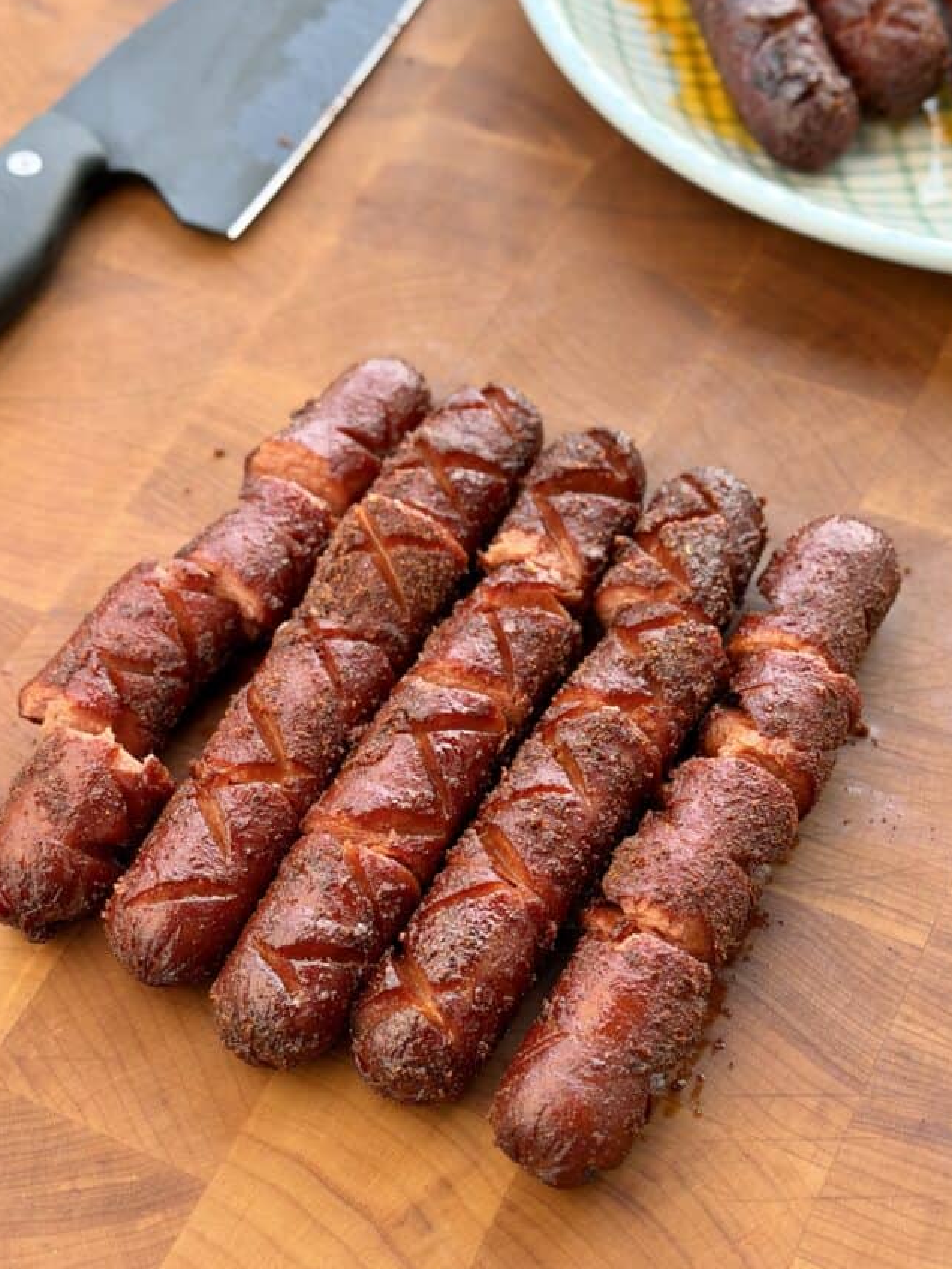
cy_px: 706
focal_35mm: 58
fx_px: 2125
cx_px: 440
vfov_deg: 33.2
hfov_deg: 25.2
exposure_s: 1/363
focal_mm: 6.76
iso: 80
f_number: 1.78
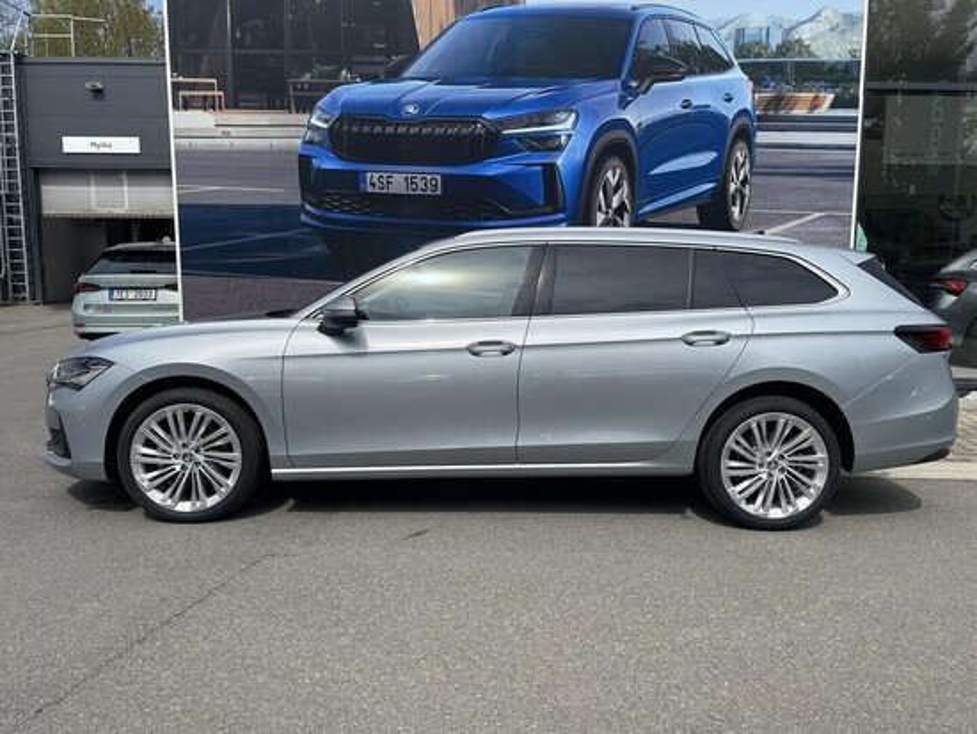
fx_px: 734
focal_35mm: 26
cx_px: 488
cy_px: 367
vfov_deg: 53.1
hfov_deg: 67.3
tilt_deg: -6.9
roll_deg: +0.0
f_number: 1.6
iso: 50
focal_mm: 4.2
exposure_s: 1/6897
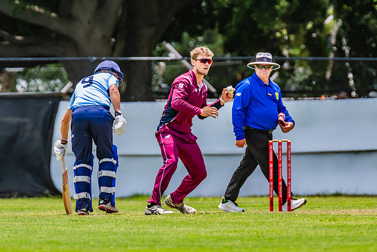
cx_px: 179
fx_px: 8426
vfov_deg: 1.7
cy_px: 106
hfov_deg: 2.6
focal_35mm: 804
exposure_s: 1/1250
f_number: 8
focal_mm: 600
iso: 800
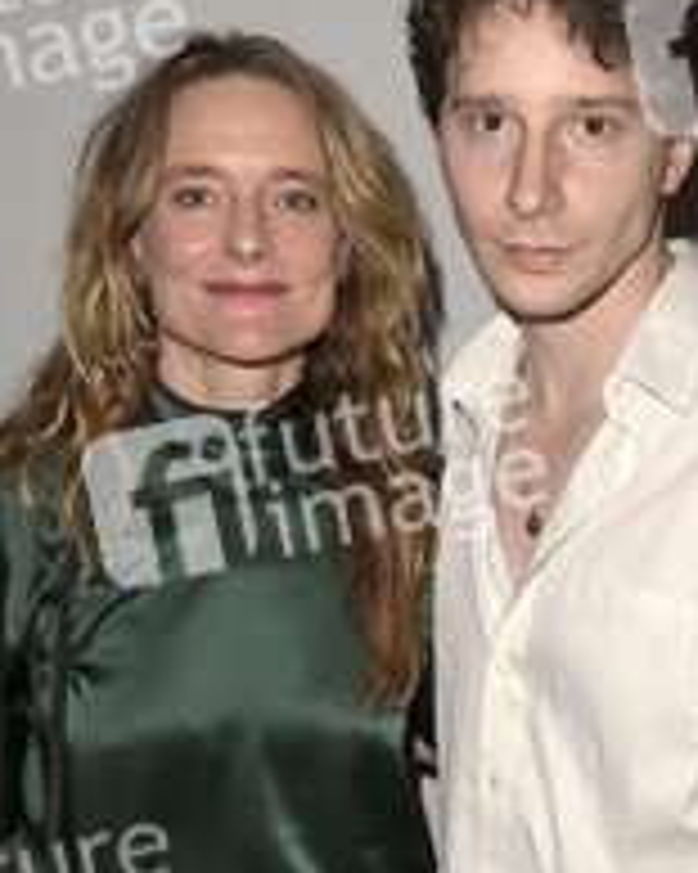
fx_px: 1602
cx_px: 446
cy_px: 706
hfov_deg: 24.5
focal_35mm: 62
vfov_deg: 29.7
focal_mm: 32
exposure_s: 1/100
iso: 640
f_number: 5.6
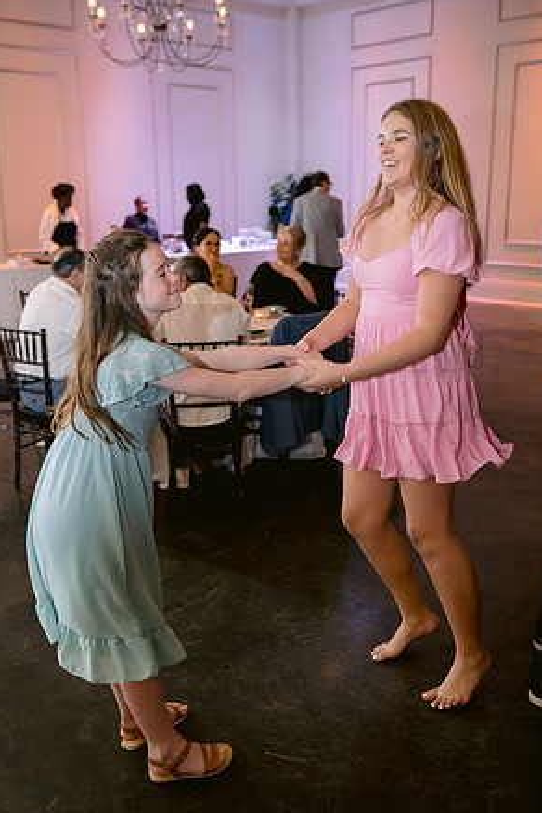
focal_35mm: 36
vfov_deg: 53.1
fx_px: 813
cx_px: 273
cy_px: 414
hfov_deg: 36.9
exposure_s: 1/125
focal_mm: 35
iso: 1250
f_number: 2.5
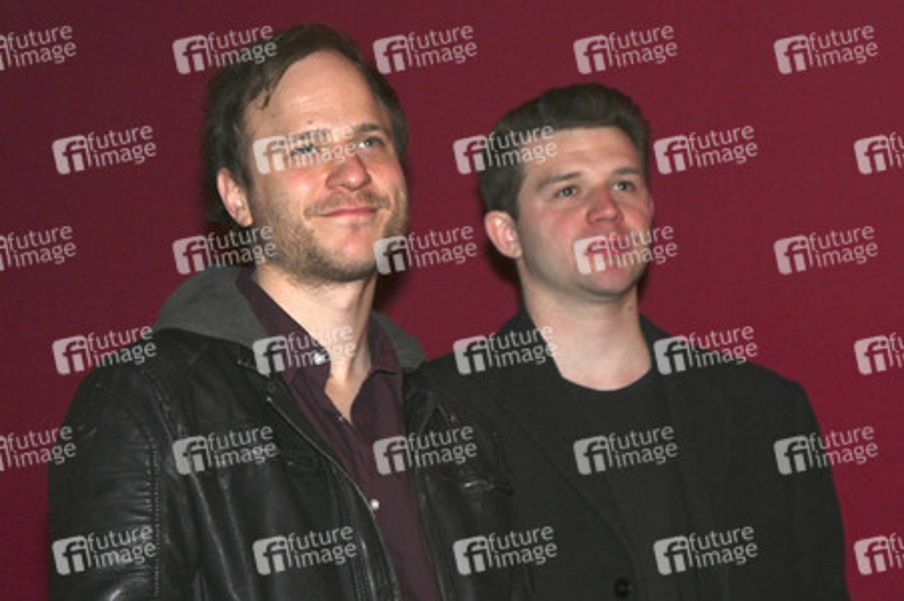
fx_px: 2007
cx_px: 452
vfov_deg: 17.0
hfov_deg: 25.4
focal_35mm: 80
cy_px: 300
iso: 2000
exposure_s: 1/100
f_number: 6.3
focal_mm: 80
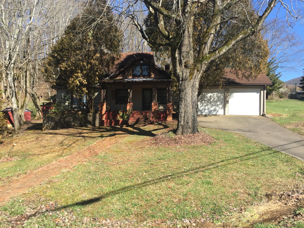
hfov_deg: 61.7
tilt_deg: +1.8
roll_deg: -0.7
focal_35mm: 29
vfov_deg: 48.2
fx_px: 255
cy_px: 114
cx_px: 152
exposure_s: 1/842
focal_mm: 4.15
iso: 32
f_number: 2.2
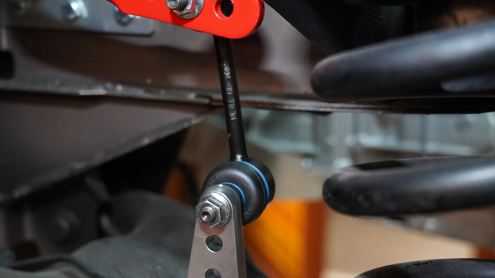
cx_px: 204
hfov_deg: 32.8
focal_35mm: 64
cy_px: 211
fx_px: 840
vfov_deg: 18.7
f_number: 4
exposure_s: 1/160
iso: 8000
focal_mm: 47
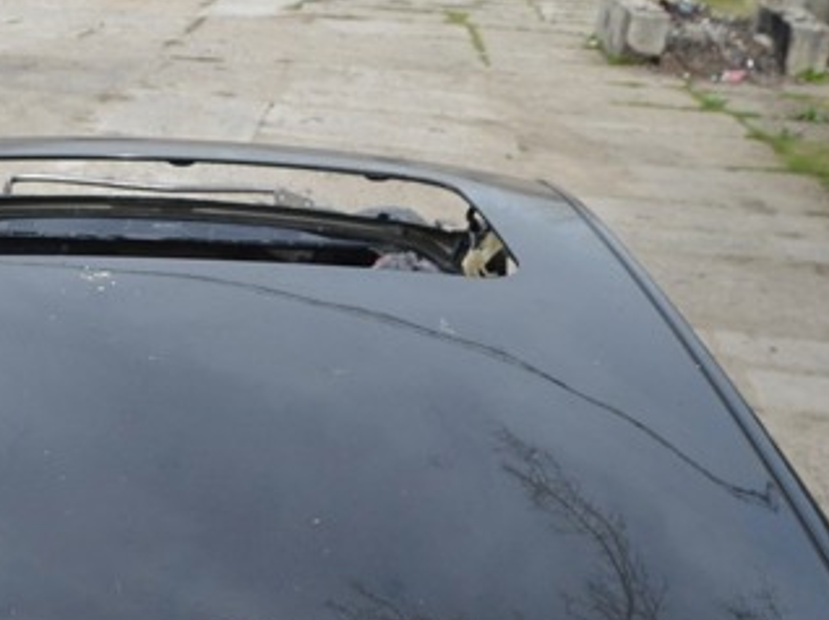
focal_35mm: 58
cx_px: 190
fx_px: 1388
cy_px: 501
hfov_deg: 32.5
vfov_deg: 24.8
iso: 100
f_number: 6.3
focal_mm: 20
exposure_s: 1/160
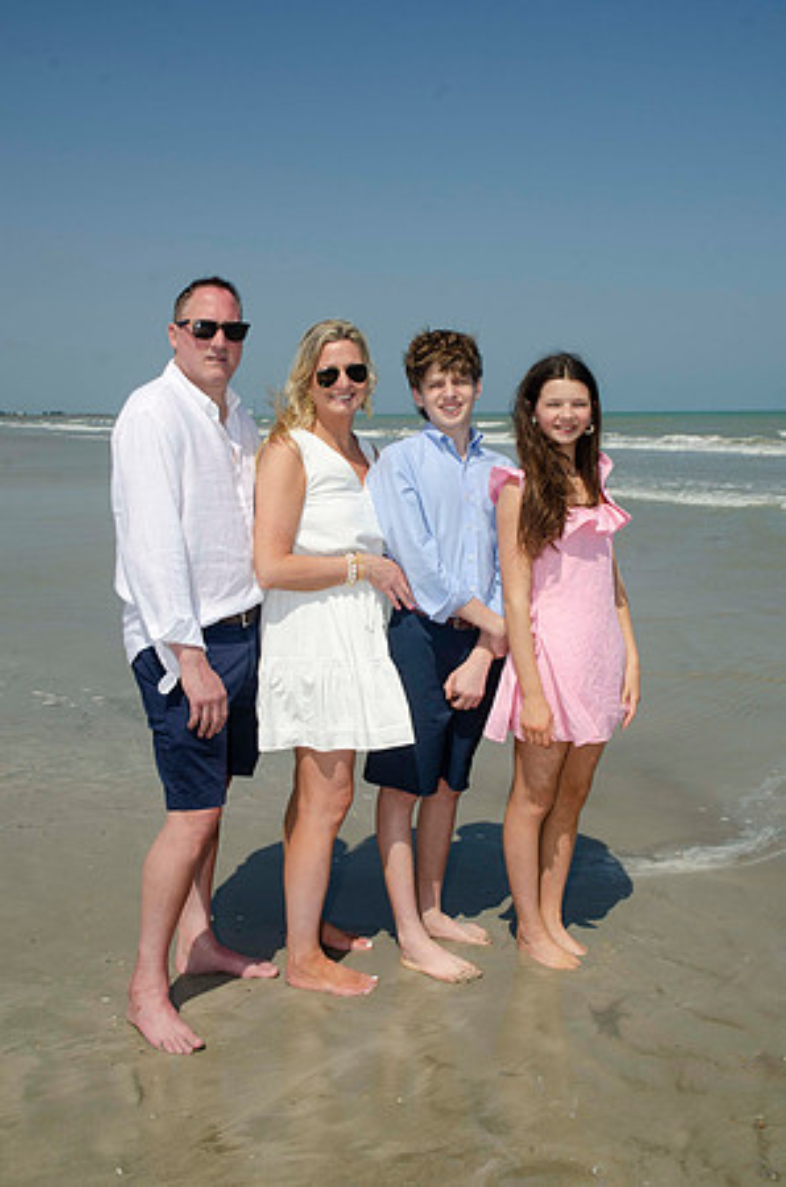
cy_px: 594
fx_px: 1234
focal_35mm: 38
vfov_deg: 51.4
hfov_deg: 35.3
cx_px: 393
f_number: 10
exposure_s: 1/250
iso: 100
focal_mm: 25
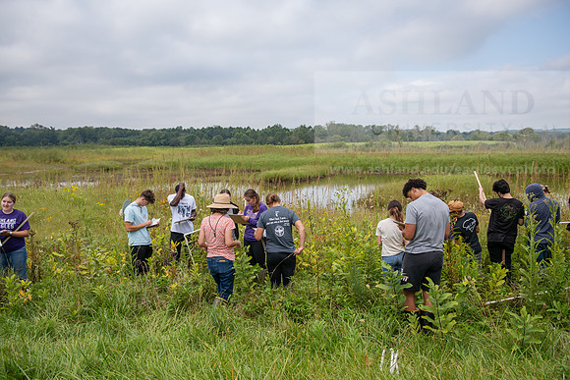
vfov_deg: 41.1
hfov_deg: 58.7
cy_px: 190
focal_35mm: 32
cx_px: 285
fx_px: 507
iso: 125
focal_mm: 32
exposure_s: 1/640
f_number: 4
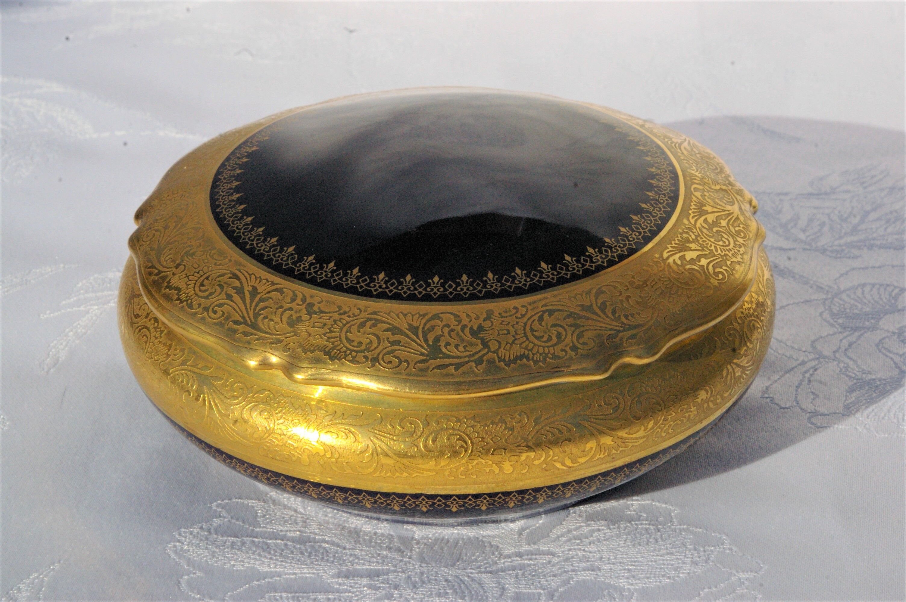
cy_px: 301
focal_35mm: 39
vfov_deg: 34.1
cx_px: 453
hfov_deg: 49.6
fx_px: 981
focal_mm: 26
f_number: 13
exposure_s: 1/1000
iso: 1600
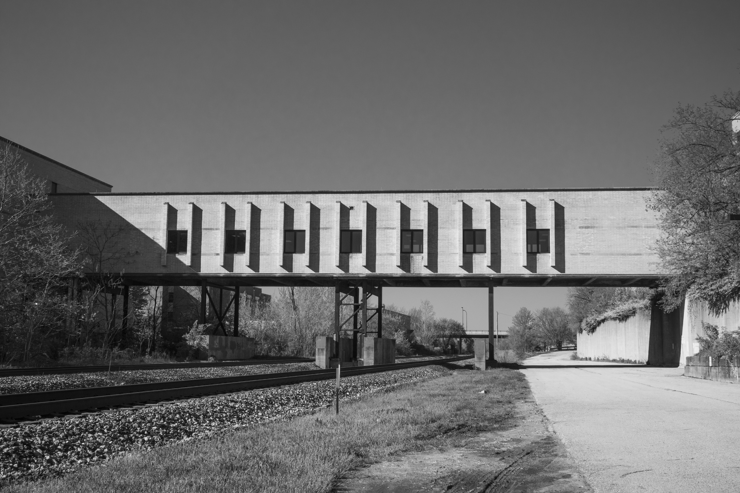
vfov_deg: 31.9
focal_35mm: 42
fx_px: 863
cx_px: 370
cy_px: 246
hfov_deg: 46.4
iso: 100
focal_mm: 15.45
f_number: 5.6
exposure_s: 1/800
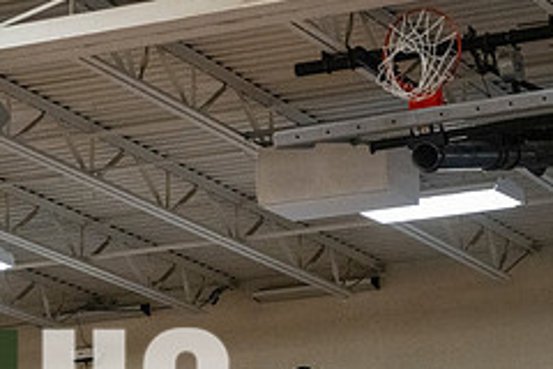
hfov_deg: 12.1
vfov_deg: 8.0
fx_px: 2596
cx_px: 55
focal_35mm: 169
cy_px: 437
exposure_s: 1/800
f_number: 4
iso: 8000
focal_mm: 70
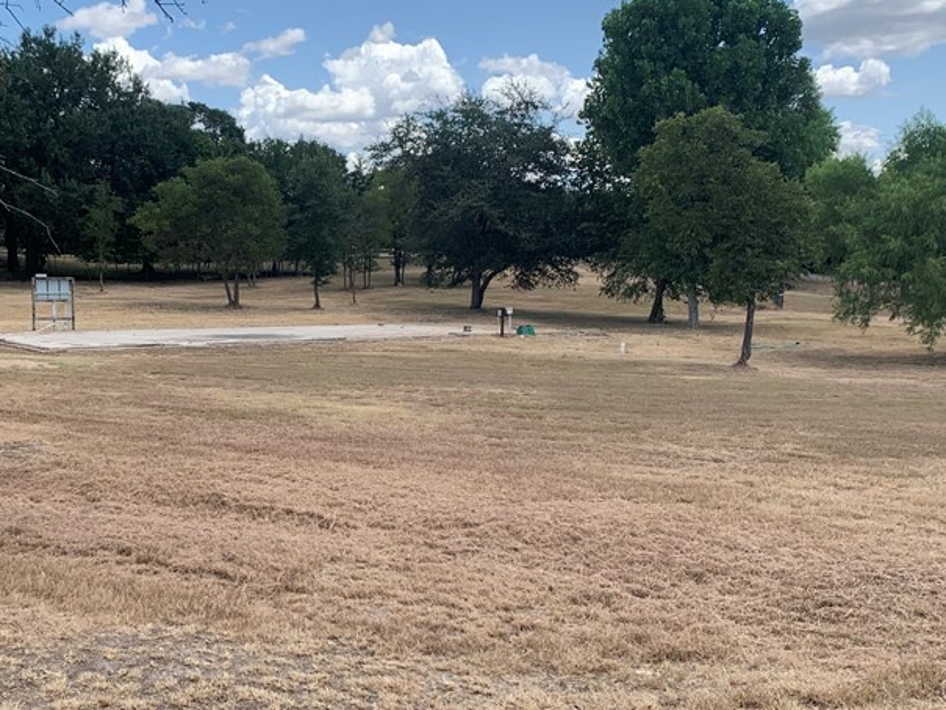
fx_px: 1203
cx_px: 288
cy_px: 386
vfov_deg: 32.9
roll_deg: +0.9
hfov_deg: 42.1
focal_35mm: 44
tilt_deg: -7.2
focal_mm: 4.25
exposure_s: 1/1350
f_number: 1.8
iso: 25
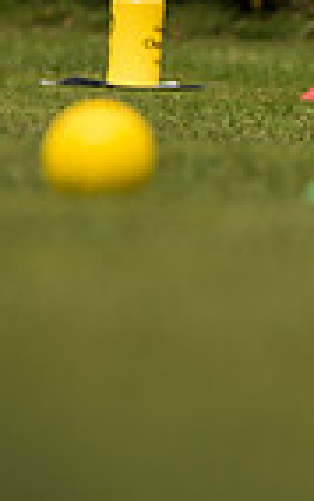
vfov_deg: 3.5
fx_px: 8185
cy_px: -247
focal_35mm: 599
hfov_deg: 2.2
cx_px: 519
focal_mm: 185
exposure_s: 1/1000
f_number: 7.1
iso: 400
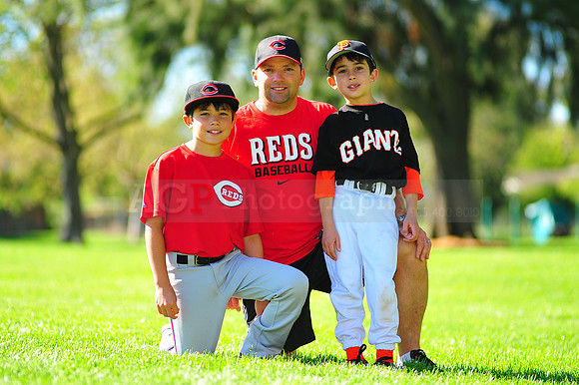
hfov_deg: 11.4
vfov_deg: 7.6
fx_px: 2893
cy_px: 192
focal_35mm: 180
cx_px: 290
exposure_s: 1/500
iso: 200
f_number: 3.5
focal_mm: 180
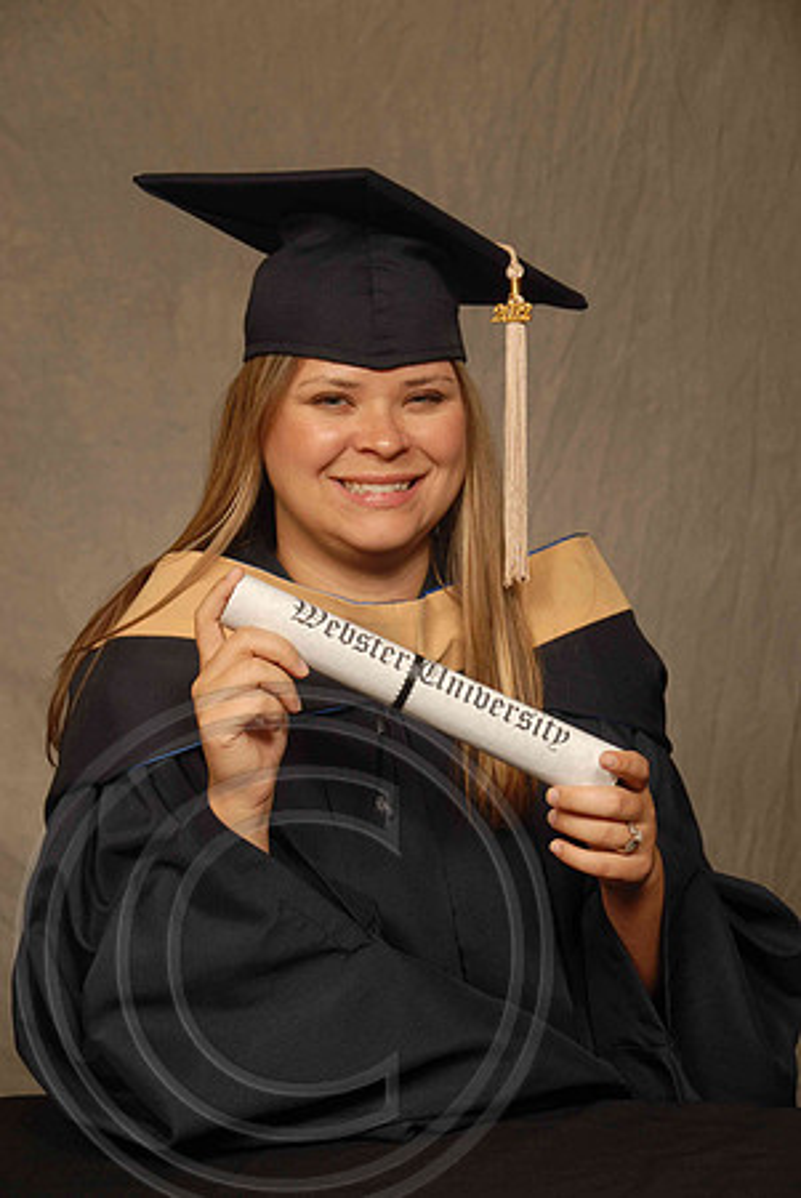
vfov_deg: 26.0
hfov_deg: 17.5
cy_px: 599
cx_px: 400
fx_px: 2597
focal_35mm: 78
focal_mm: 52
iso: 200
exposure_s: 1/160
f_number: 5.6
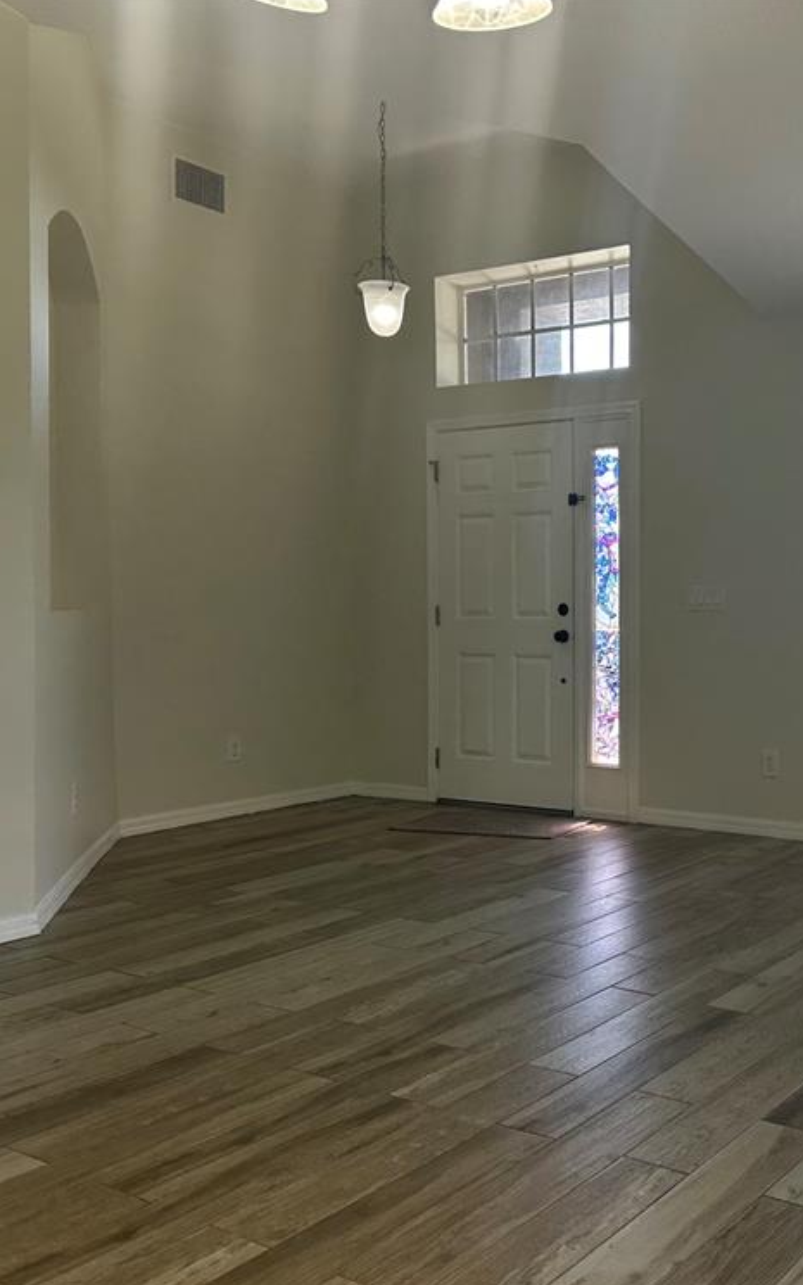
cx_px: 648
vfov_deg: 55.3
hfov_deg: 35.1
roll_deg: -0.9
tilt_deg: -0.8
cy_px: 658
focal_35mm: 35
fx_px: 1226
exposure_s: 1/181
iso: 80
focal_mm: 6.86
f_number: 1.78
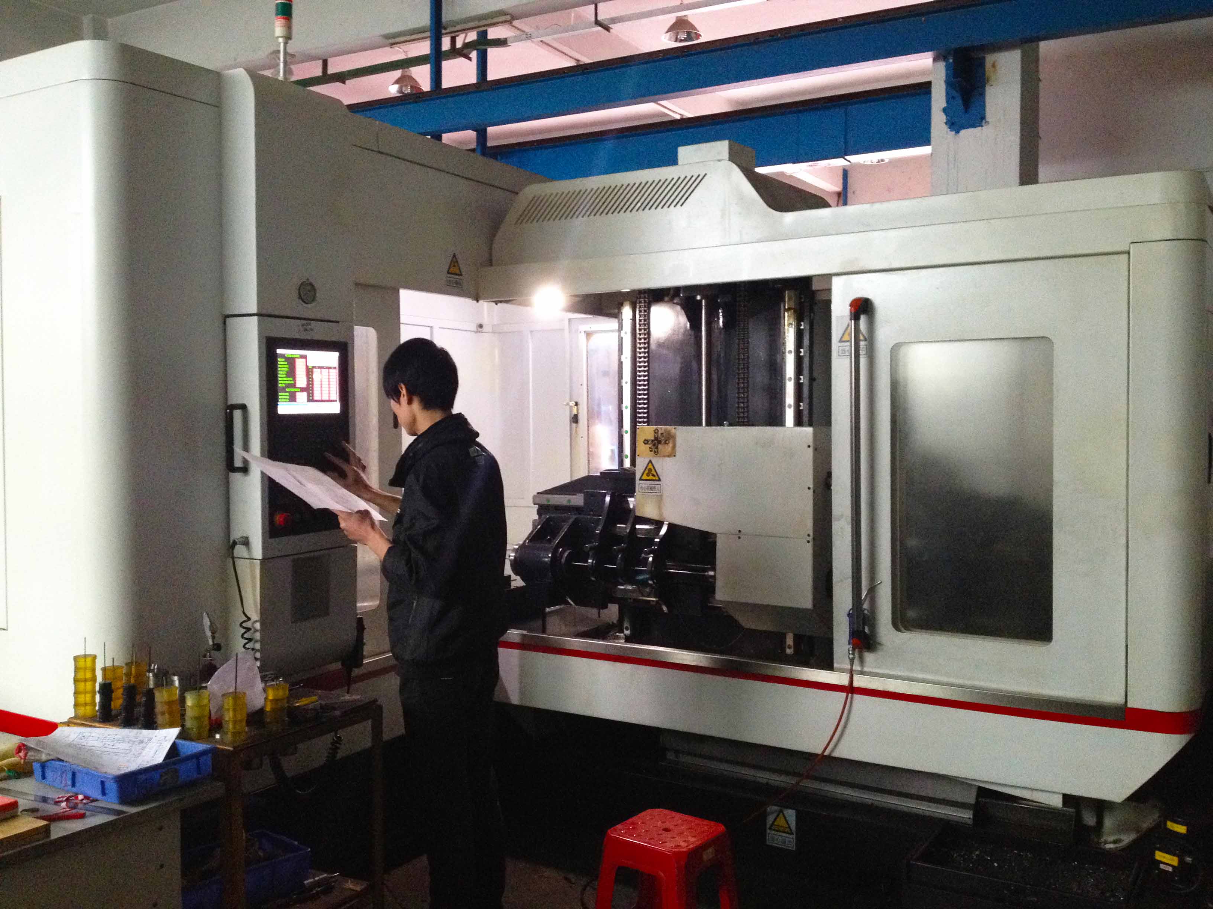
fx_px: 1226
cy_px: 454
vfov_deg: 40.7
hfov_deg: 52.6
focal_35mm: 35
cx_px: 606
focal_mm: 4.28
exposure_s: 1/17
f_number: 2.4
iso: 400
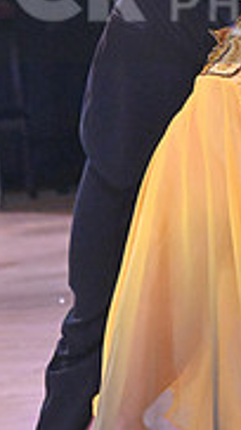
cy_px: -14
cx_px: 313
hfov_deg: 3.4
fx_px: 3999
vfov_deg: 6.1
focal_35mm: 351
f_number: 8
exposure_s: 1/400
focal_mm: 105
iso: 6400
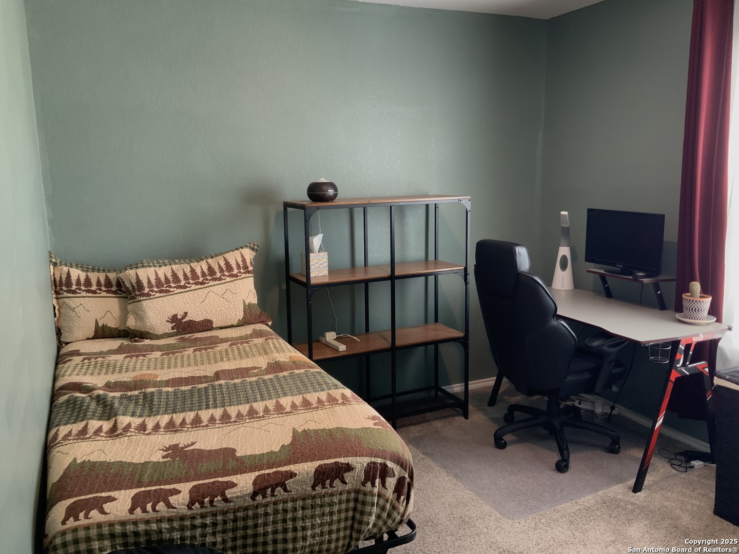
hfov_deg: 61.7
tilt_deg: -11.0
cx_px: 370
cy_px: 277
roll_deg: +2.1
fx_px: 619
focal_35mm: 29
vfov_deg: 48.2
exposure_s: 1/60
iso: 160
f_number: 1.8
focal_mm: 3
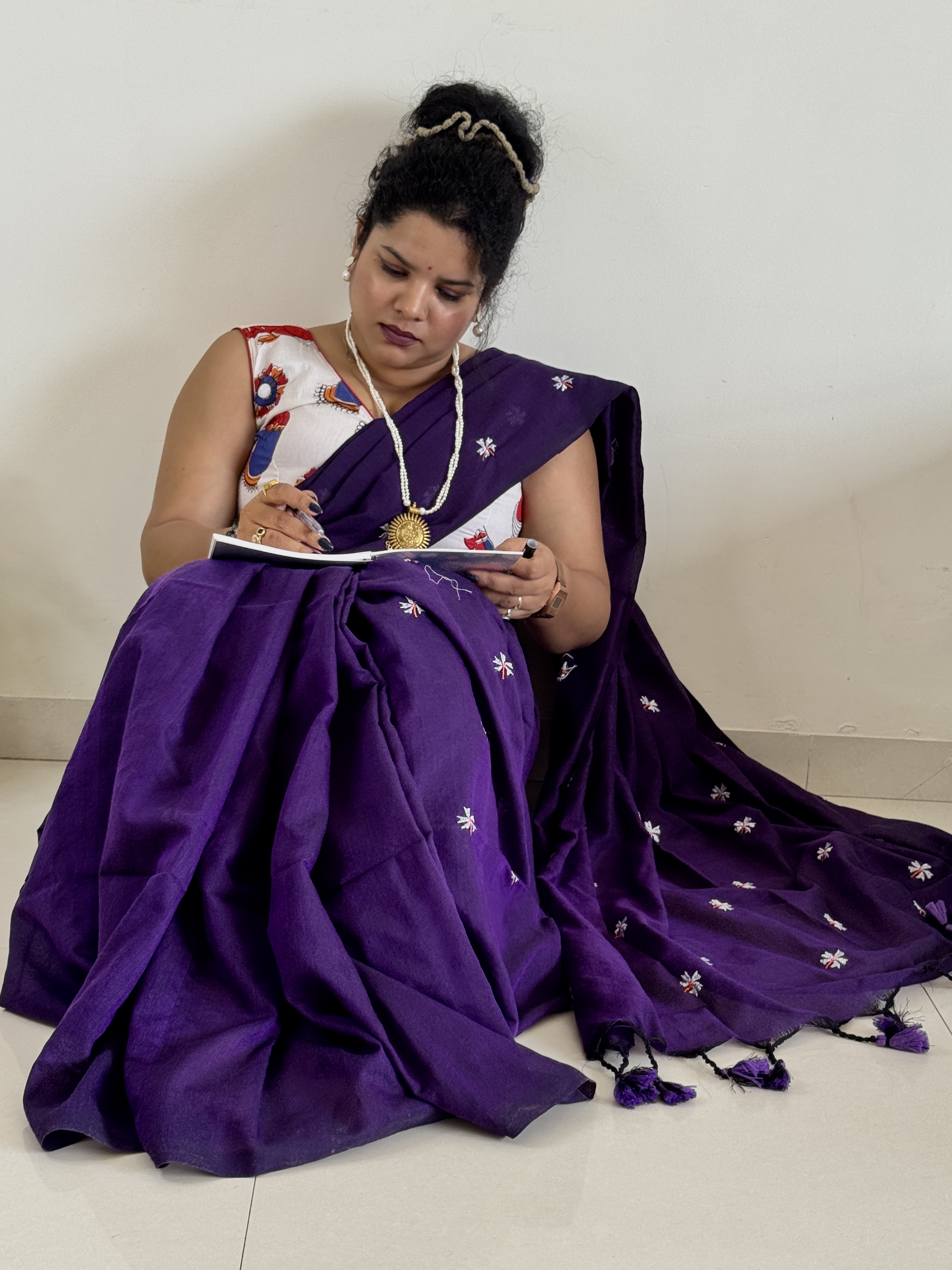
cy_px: 635
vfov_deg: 39.7
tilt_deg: -13.7
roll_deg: -3.7
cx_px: 476
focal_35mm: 48
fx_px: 1760
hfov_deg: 30.3
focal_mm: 6.76
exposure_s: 1/149
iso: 100
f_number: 1.78
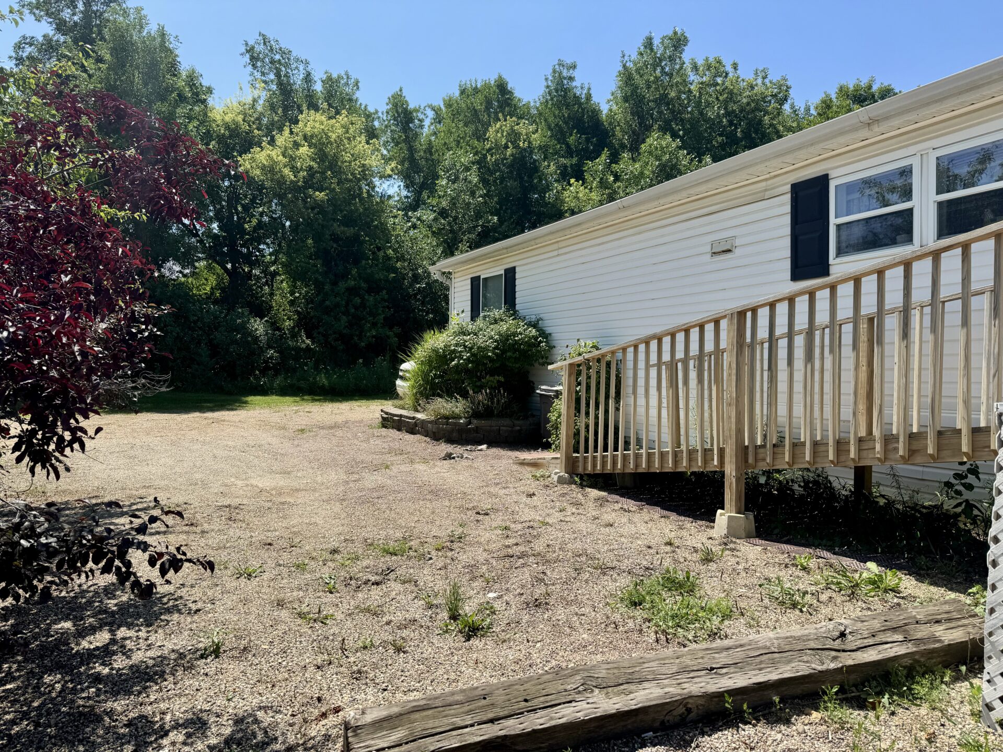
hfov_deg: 71.6
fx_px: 695
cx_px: 502
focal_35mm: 24
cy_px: 376
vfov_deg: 56.8
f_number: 1.78
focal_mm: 6.76
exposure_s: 1/3597
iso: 80
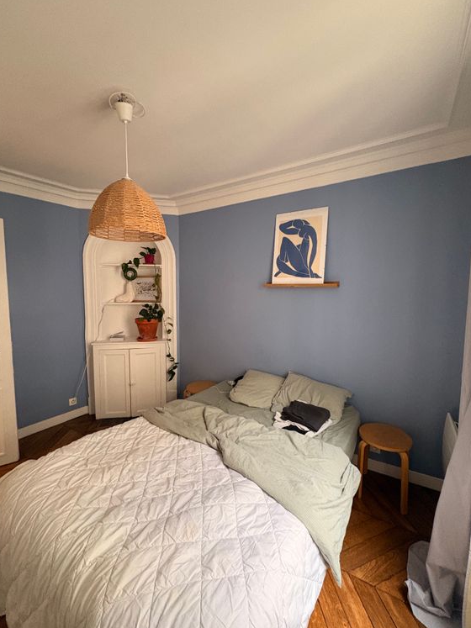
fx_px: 272
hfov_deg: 81.7
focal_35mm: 15
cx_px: 241
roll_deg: +0.0
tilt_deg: -5.4
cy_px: 313
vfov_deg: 98.2
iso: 500
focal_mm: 2.22
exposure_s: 1/50
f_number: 2.2
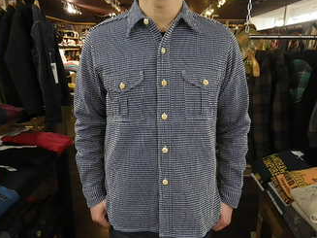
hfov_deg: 60.0
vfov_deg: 46.8
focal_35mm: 30
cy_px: 121
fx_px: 275
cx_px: 161
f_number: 3.5
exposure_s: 1/50
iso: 800
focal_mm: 5
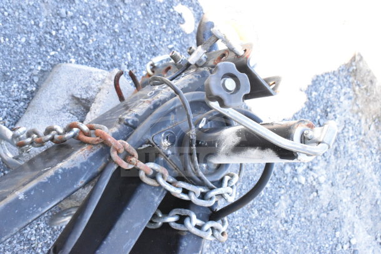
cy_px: 127
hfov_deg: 33.4
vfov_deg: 22.6
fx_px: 635
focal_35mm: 60
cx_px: 190
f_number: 11
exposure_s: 1/500
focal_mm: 40
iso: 6400
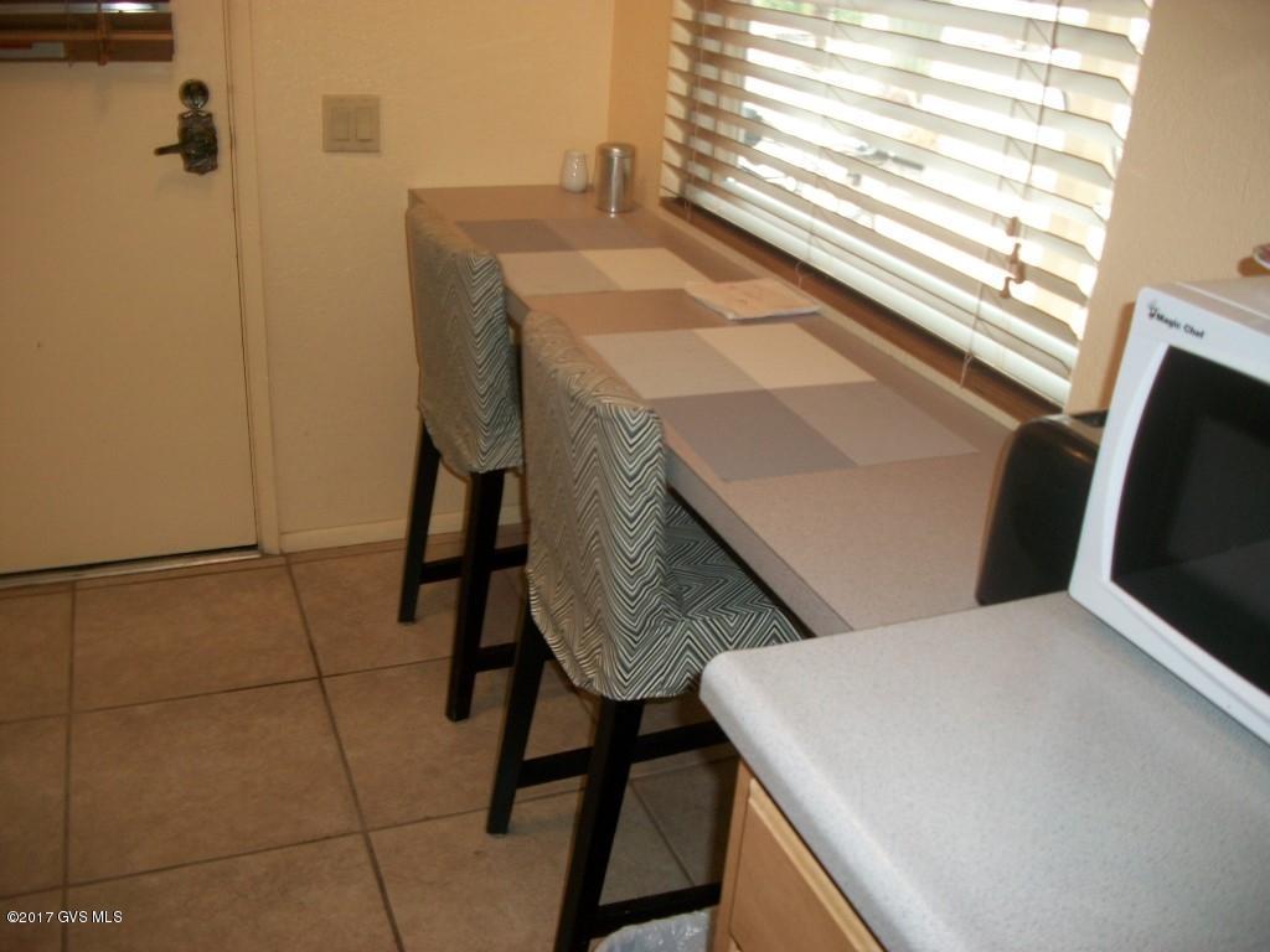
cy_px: 476
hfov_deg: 56.8
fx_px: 1174
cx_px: 635
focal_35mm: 32
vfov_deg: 44.2
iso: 80
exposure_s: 1/30
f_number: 2.9
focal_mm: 5.7
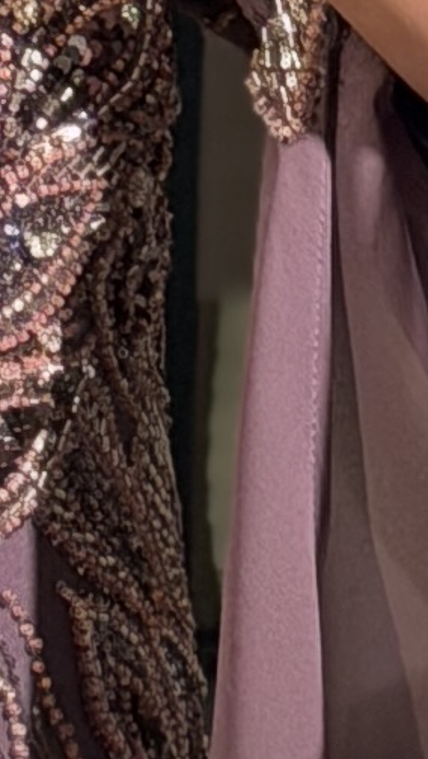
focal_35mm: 418
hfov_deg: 2.9
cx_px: -109
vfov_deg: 5.2
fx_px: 8422
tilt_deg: -16.1
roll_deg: -0.2
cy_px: 166
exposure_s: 1/60
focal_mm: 6.76
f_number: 1.78
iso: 80
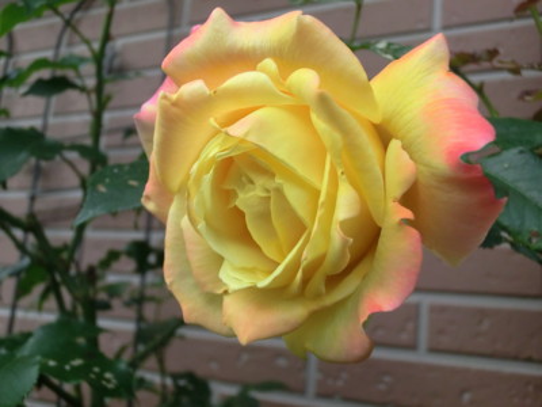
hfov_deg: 44.8
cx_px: 271
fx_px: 658
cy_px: 204
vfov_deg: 34.3
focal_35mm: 42
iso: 160
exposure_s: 1/250
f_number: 4
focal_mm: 7.38
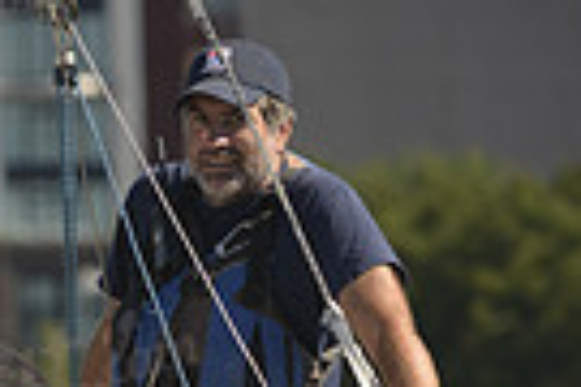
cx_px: -628
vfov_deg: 1.3
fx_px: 17332
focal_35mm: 1074
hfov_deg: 1.9
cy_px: 694
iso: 200
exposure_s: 1/1250
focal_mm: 250
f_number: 5.6
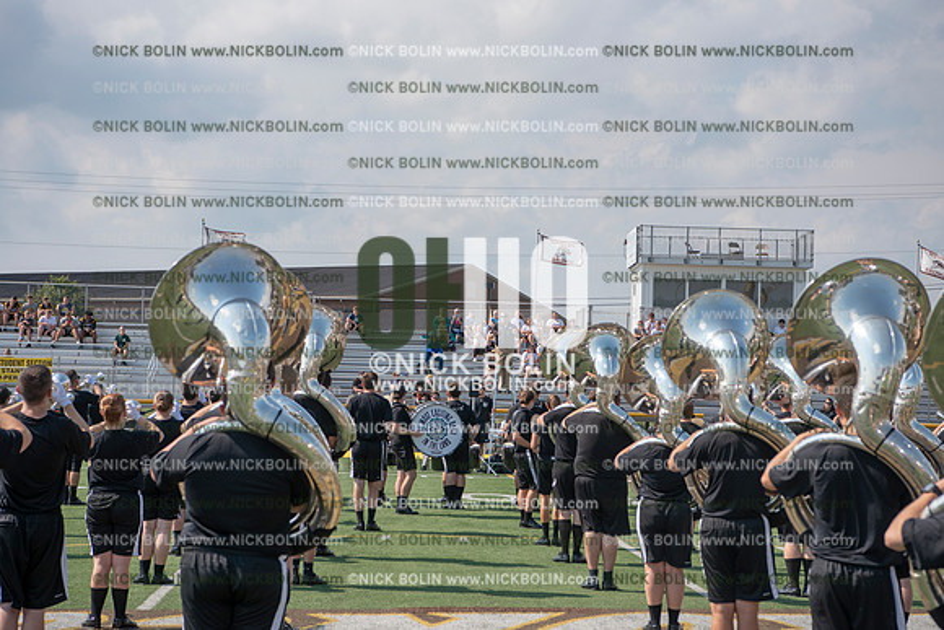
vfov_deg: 19.5
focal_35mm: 70
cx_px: 472
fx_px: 1836
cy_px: 315
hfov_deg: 28.8
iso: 200
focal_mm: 70
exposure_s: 1/2000
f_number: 5.6
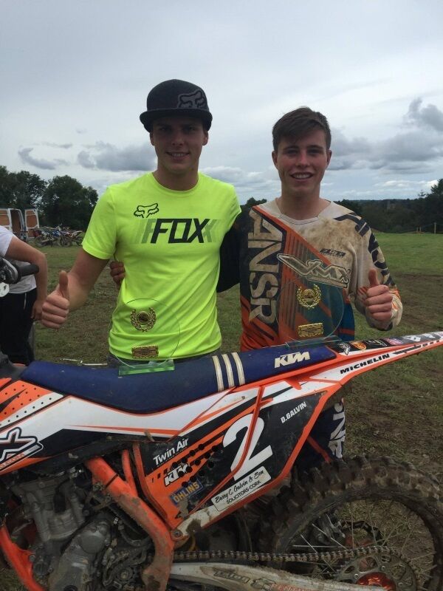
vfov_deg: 61.7
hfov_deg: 48.2
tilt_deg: -9.6
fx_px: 495
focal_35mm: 29
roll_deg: +0.8
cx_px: 222
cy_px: 296
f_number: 2.2
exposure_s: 1/1163
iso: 32
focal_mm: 4.15
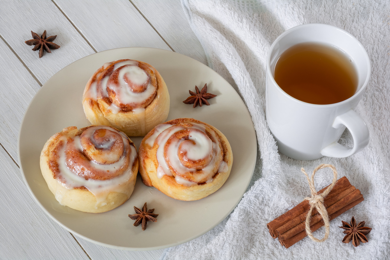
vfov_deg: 12.2
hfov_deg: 18.2
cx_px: 195
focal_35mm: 112
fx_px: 1219
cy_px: 130
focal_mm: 75
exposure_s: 15
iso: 200
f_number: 14
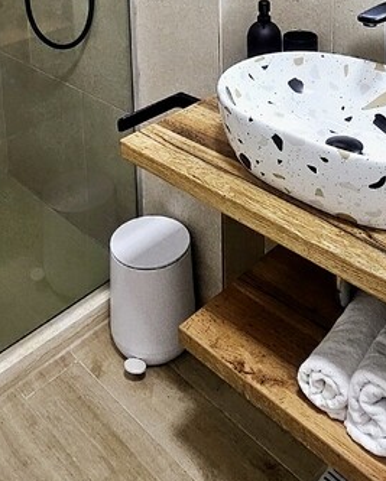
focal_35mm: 39
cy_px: -64
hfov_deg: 38.3
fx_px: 556
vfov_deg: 37.9
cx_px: 184
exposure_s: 1/50
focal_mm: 2.2
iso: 200
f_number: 2.2
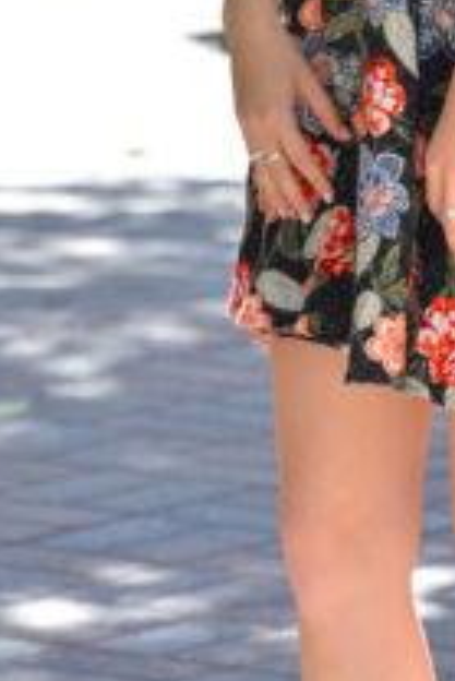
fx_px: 16370
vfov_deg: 2.4
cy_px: -265
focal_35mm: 865
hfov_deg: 1.6
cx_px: 432
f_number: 8
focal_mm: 300
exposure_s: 1/125
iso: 200
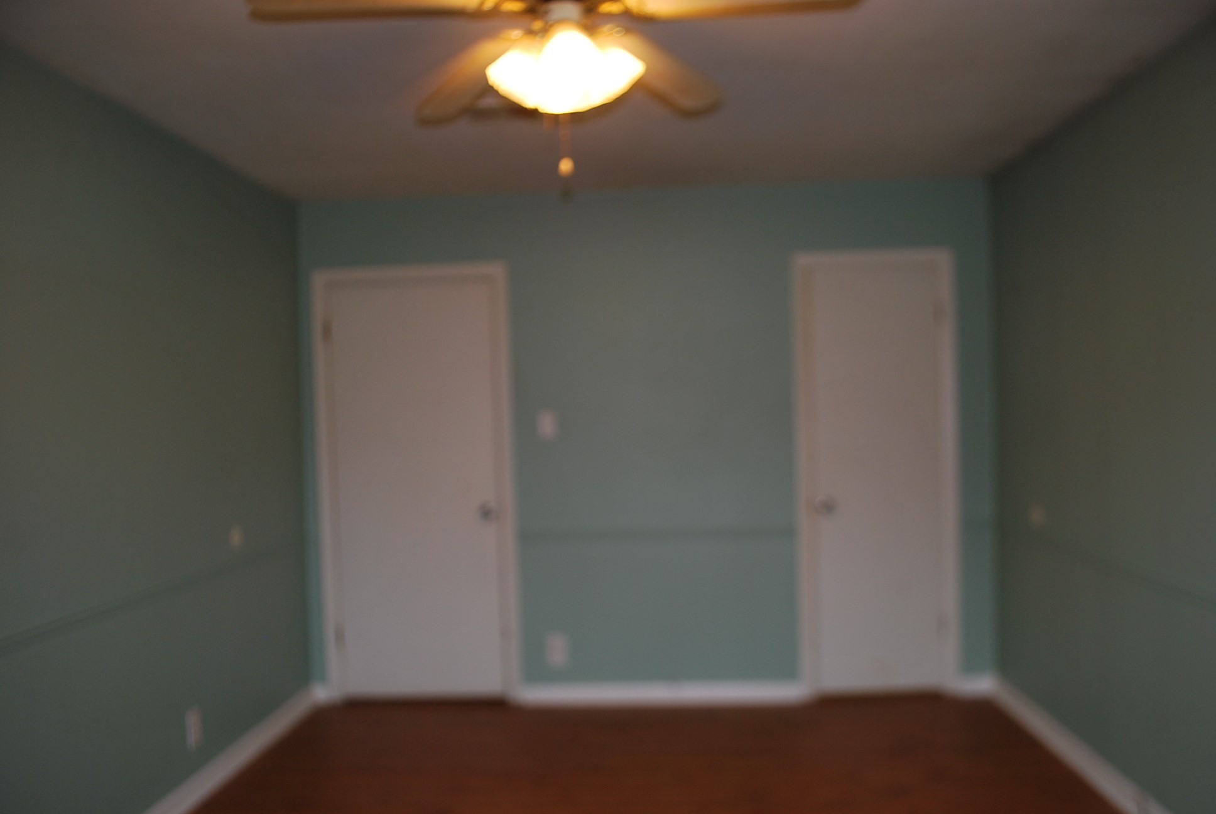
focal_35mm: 27
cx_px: 608
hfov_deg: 67.3
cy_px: 407
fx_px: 913
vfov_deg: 48.0
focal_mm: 18
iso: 200
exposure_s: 1/60
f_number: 3.5
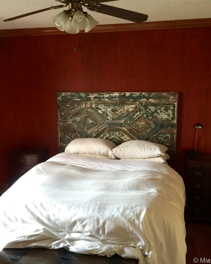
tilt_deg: -7.6
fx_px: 297
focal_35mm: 38
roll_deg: +0.5
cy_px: 133
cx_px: 90
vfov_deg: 47.9
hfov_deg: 39.1
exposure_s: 1/15
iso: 125
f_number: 2.2
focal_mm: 4.15
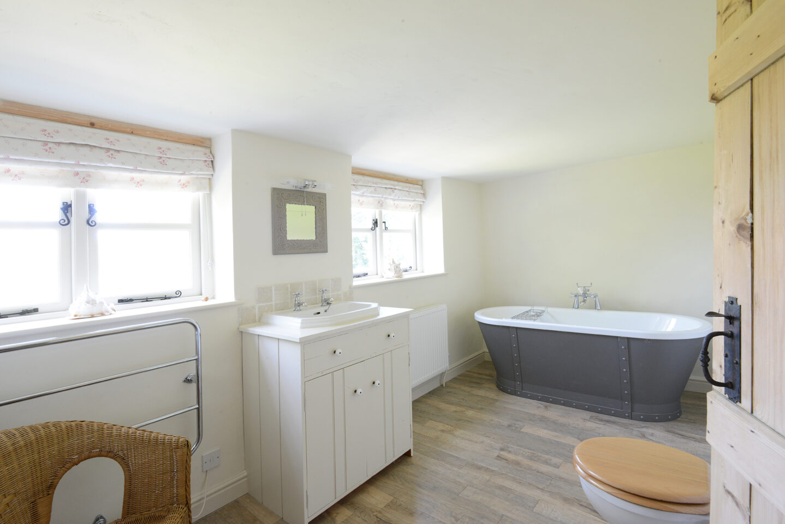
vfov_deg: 73.8
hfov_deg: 96.7
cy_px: 262
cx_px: 392
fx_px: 349
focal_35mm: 16
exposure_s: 1/3
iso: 800
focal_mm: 16
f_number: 16
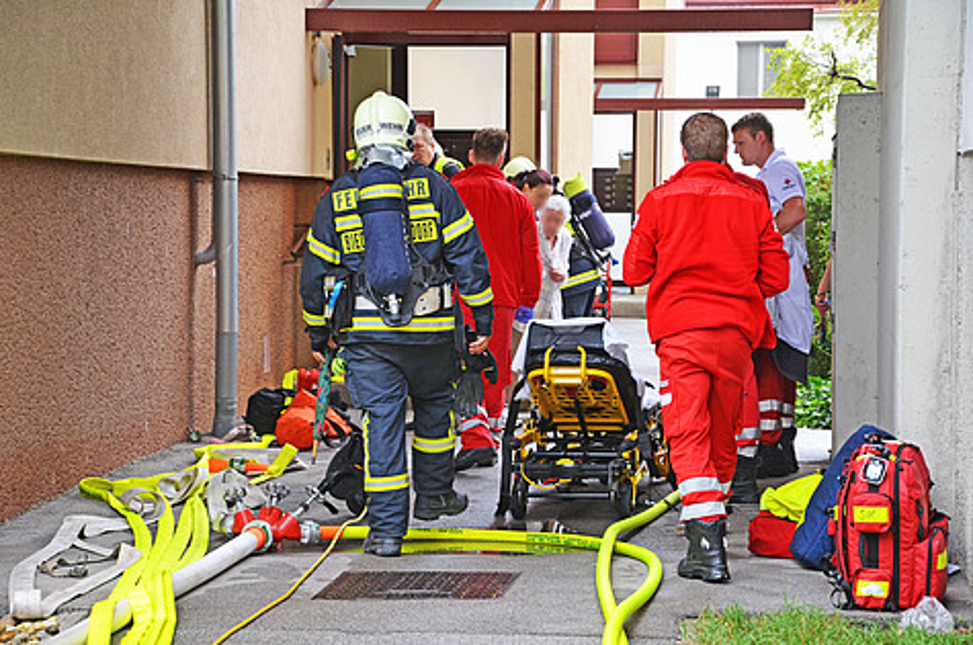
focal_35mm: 99
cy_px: 322
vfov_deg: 13.8
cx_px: 486
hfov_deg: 20.6
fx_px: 2671
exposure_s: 1/60
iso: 640
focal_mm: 66
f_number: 5.3
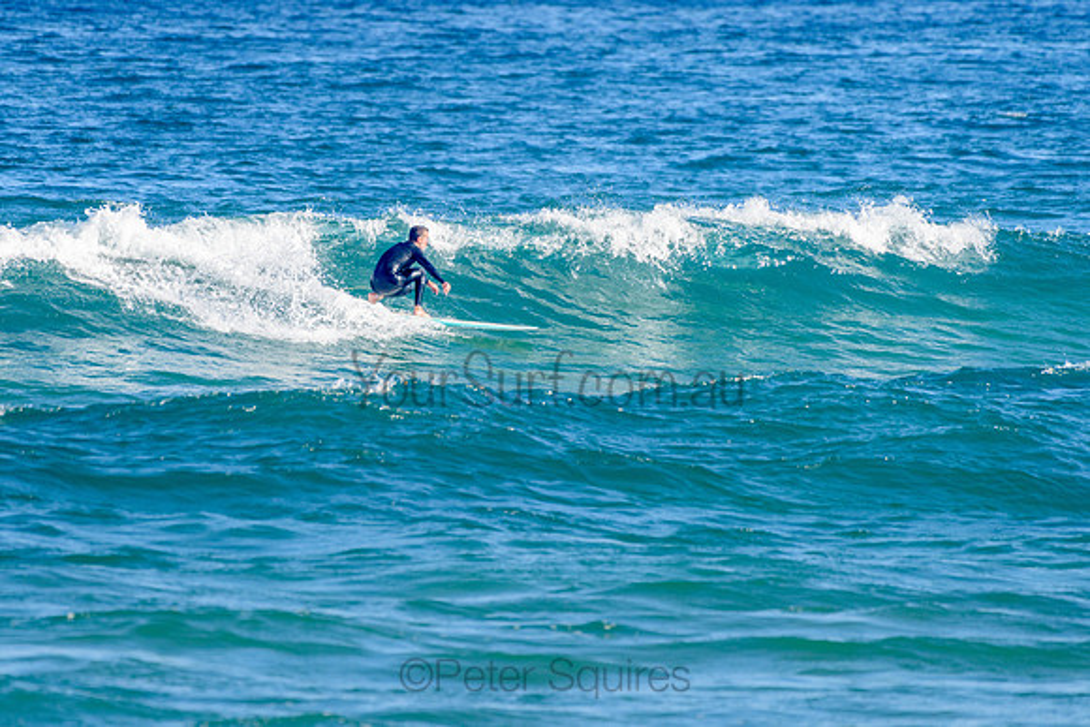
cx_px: 453
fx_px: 18571
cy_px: 281
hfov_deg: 3.4
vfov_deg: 2.2
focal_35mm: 613
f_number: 5.6
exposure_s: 1/2000
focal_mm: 500
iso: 360
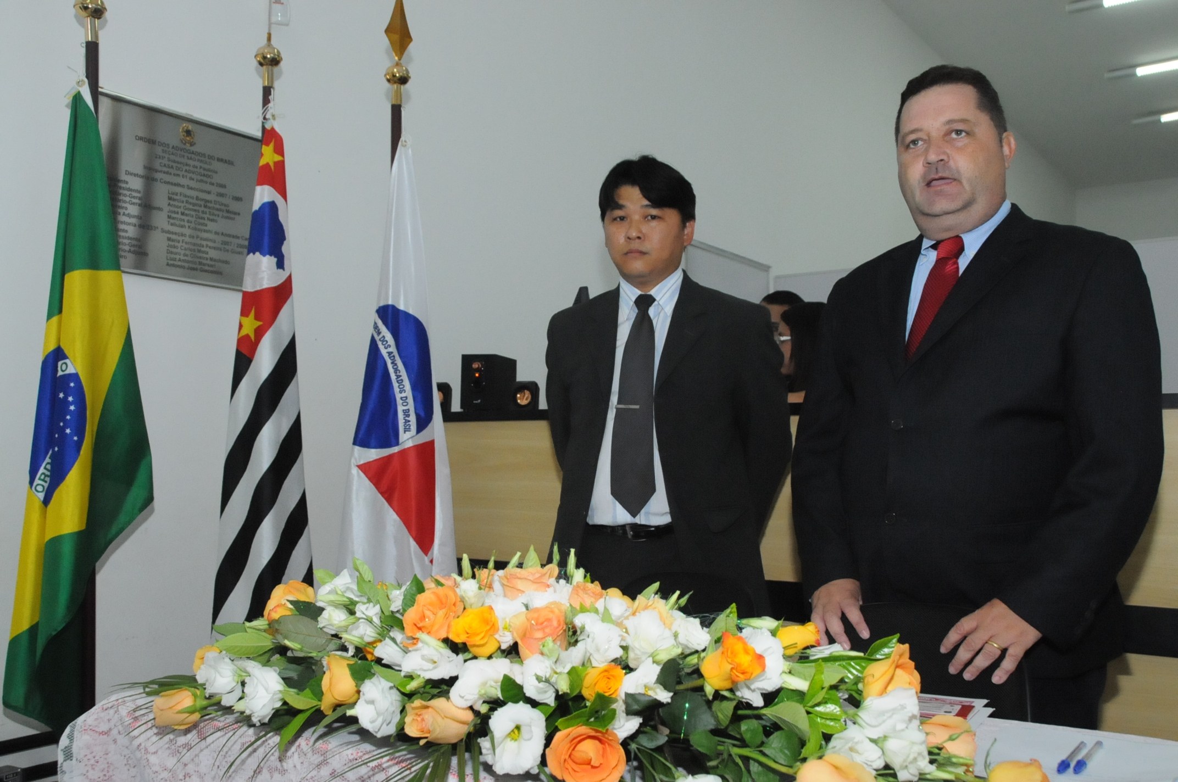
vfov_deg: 39.9
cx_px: 589
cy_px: 391
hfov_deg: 57.3
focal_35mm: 33
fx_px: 1079
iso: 3200
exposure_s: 1/250
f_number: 7.1
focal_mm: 22
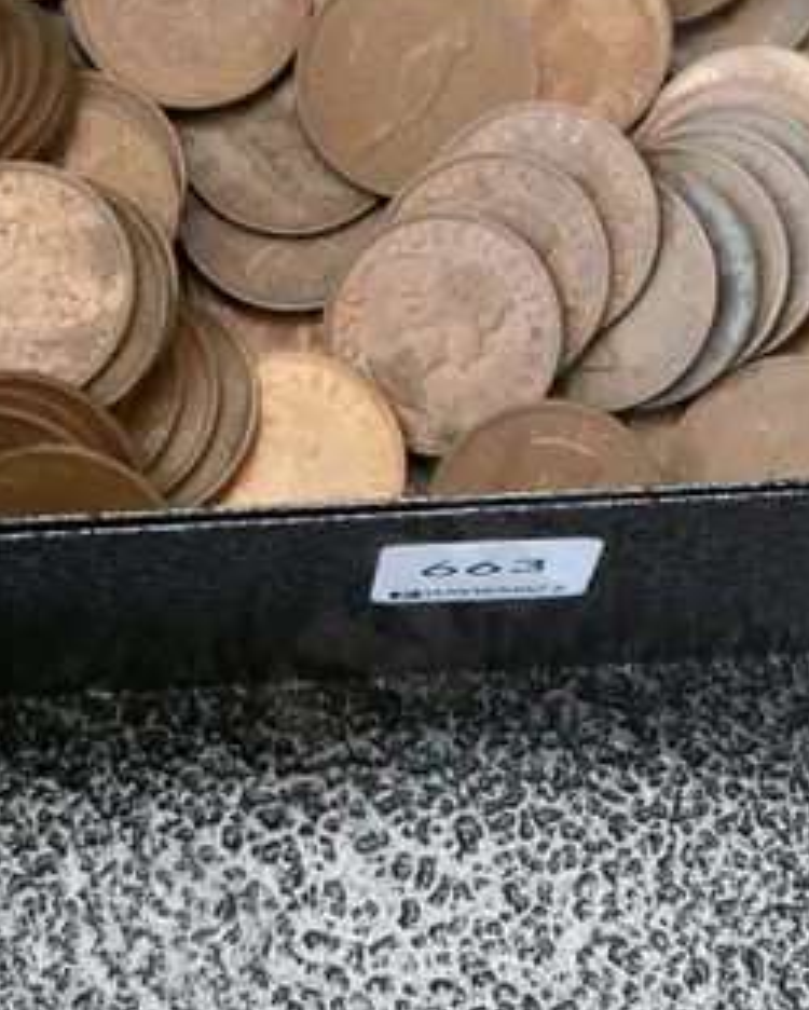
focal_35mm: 141
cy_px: 534
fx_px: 4216
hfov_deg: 11.0
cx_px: 479
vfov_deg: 13.7
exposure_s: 1/60
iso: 1250
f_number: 4.2
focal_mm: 22
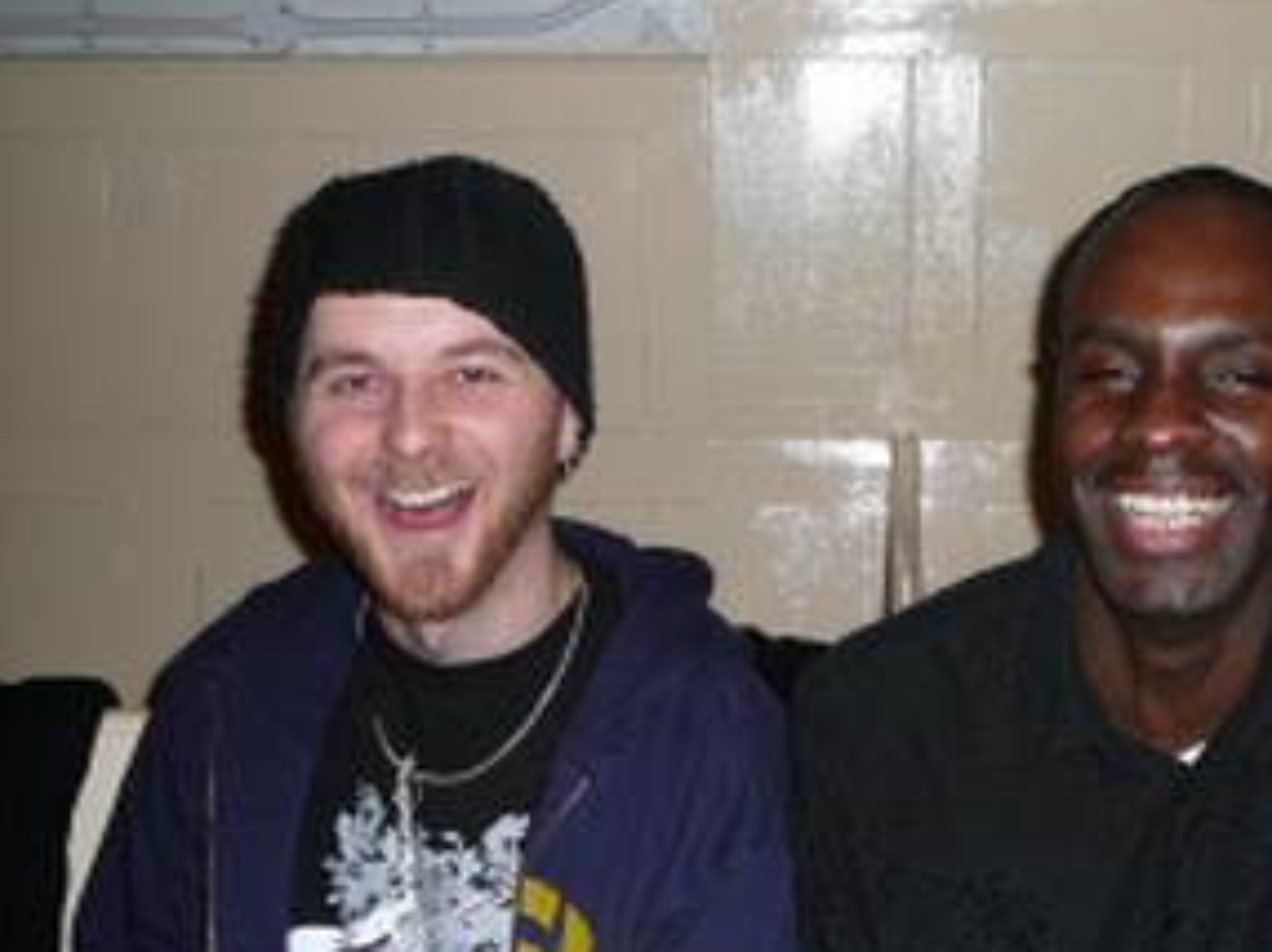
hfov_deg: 38.5
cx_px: 849
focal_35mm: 49
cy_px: 609
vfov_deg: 29.5
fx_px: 1799
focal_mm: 5.2
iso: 100
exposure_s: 1/30
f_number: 2.8
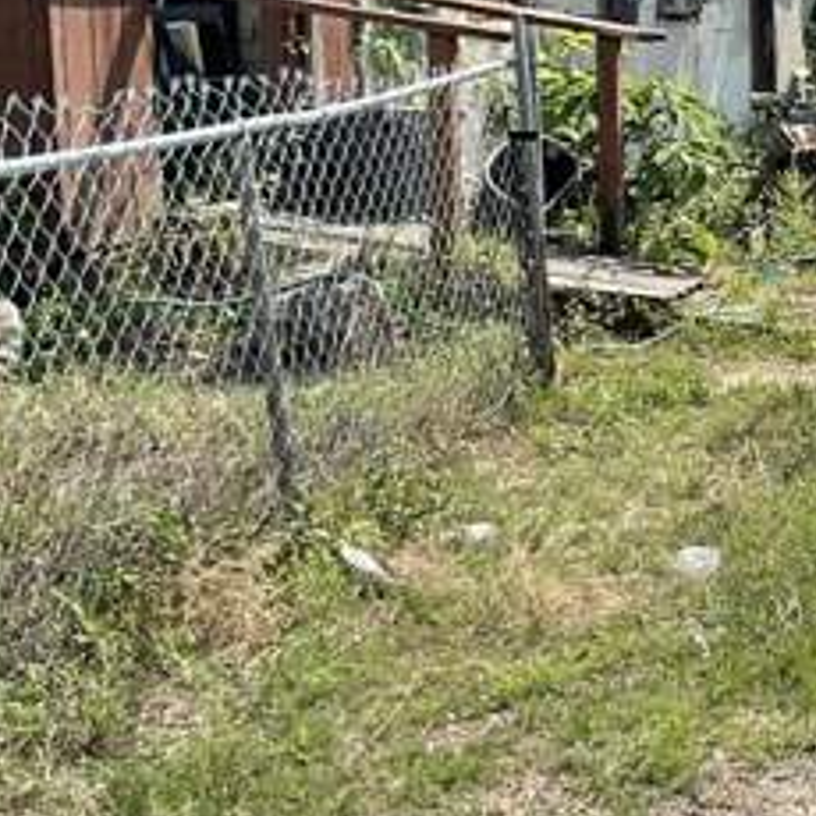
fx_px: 2374
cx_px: 1274
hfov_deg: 17.3
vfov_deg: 19.3
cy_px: 156
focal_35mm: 89
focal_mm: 3
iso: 16
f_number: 1.8
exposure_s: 1/1076
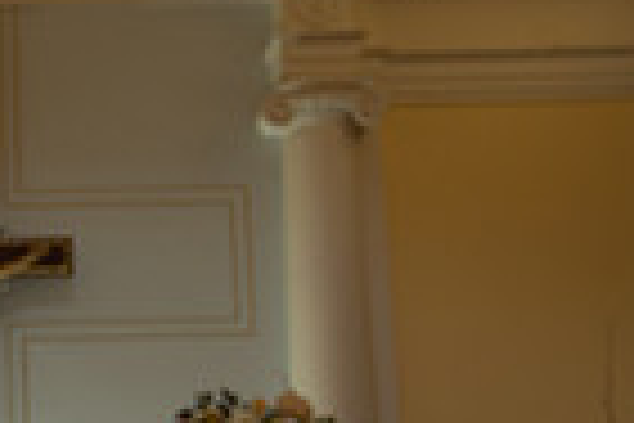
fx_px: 1884
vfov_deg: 12.7
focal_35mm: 107
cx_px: -85
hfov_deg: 18.3
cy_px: 405
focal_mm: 26
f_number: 4
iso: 200
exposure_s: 1/125
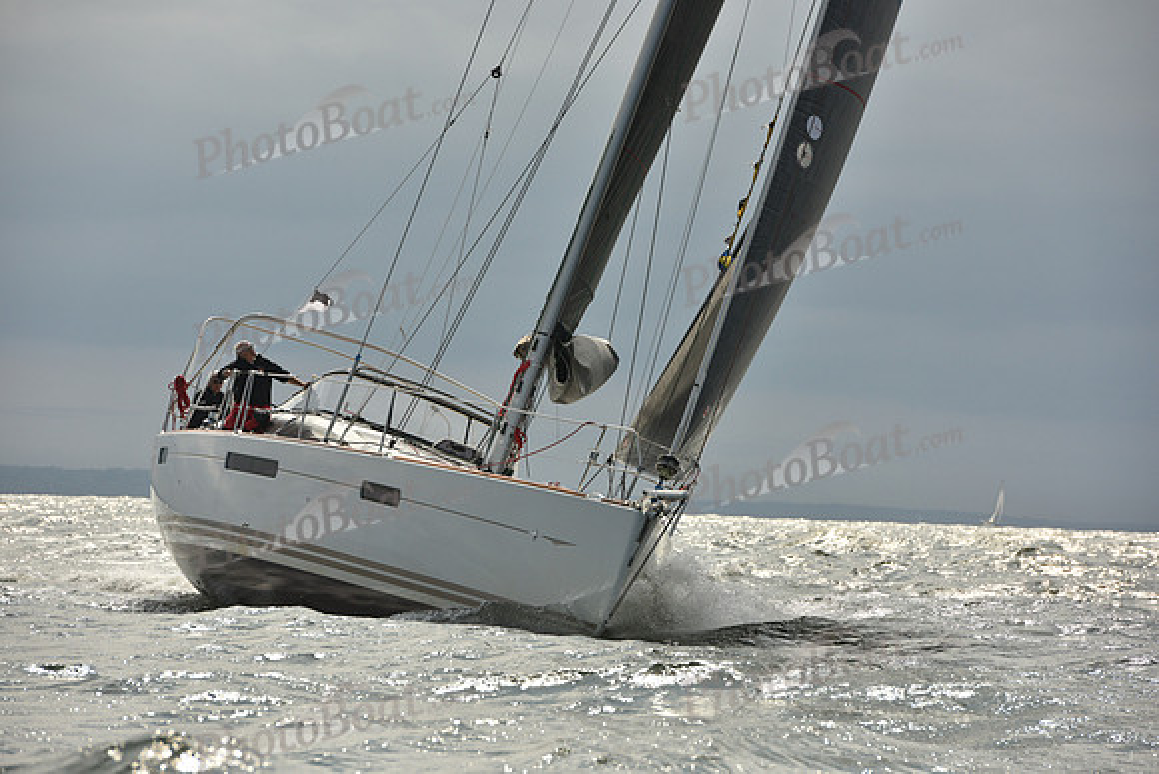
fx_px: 6440
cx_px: 580
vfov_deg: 6.9
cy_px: 387
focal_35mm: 200
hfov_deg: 10.3
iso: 320
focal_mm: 200
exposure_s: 1/2500
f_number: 9
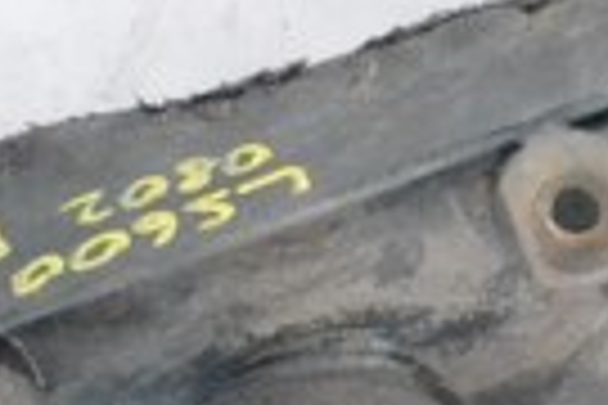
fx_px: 3833
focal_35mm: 227
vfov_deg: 6.1
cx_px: 563
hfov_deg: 9.0
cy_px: 200
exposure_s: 1/80
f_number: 14
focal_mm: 20
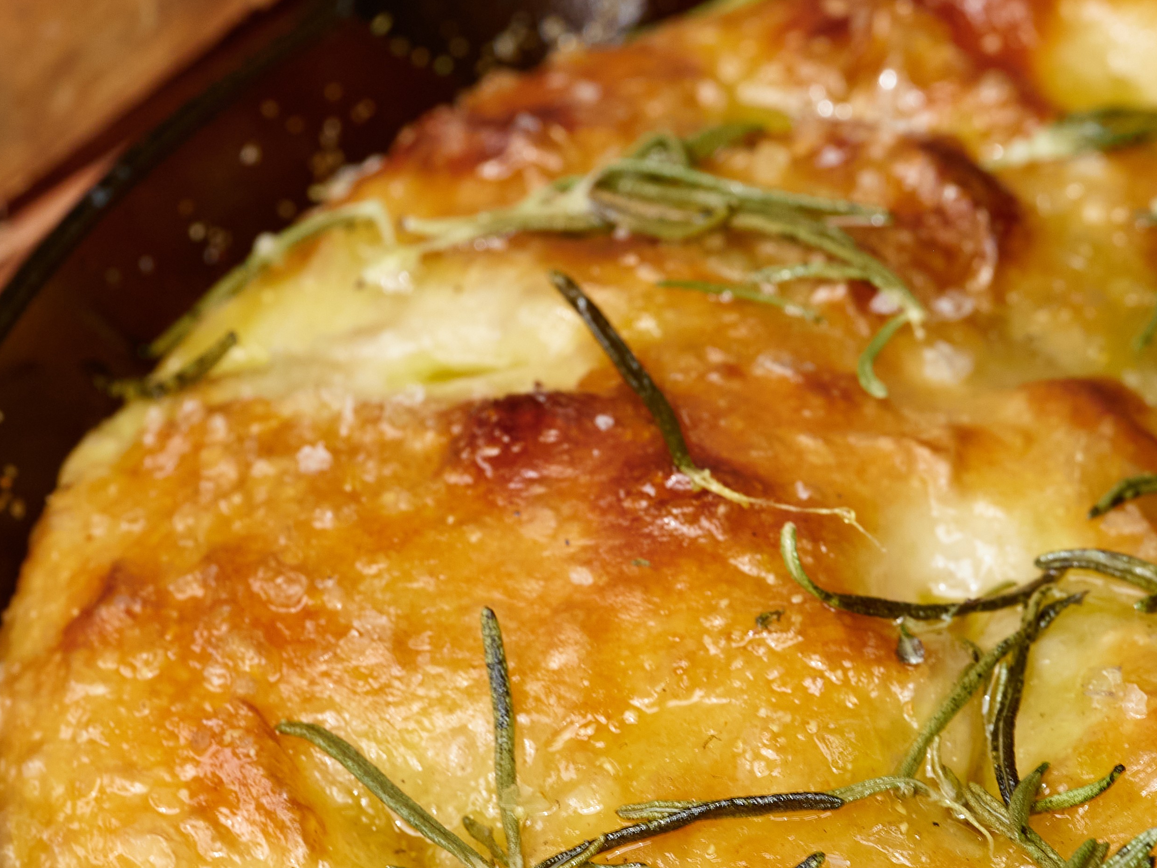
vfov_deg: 4.8
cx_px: 939
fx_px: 10327
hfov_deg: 6.4
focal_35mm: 309
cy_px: 564
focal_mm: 120
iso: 500
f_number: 8
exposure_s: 1/125
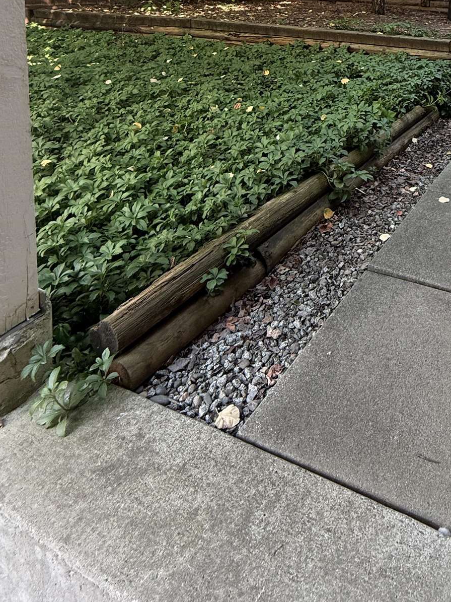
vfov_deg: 54.5
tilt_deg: -4.4
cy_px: 34
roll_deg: -2.1
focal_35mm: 27
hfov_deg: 45.4
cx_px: 423
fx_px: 469
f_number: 2.2
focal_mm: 2.22
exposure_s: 1/99
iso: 125
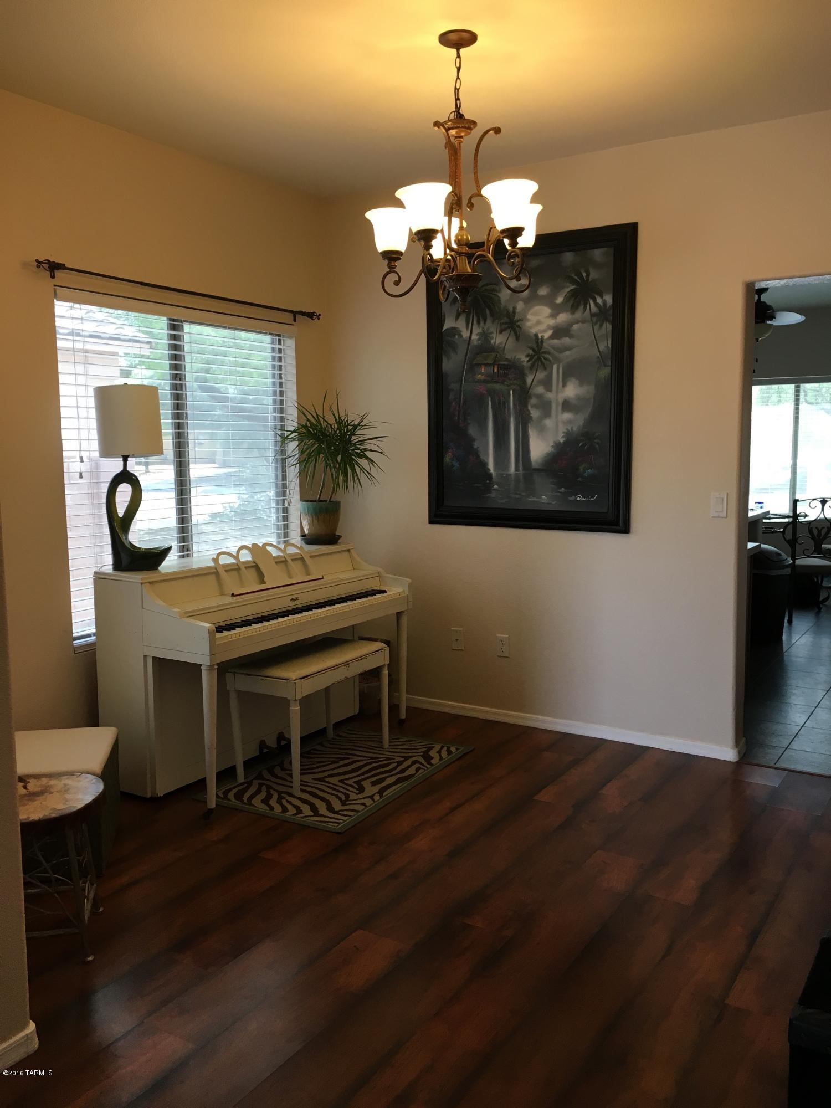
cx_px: 416
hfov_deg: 48.2
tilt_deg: -5.9
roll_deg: +0.2
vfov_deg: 61.7
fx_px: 928
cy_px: 554
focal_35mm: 29
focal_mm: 4.15
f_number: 2.2
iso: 32
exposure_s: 1/30
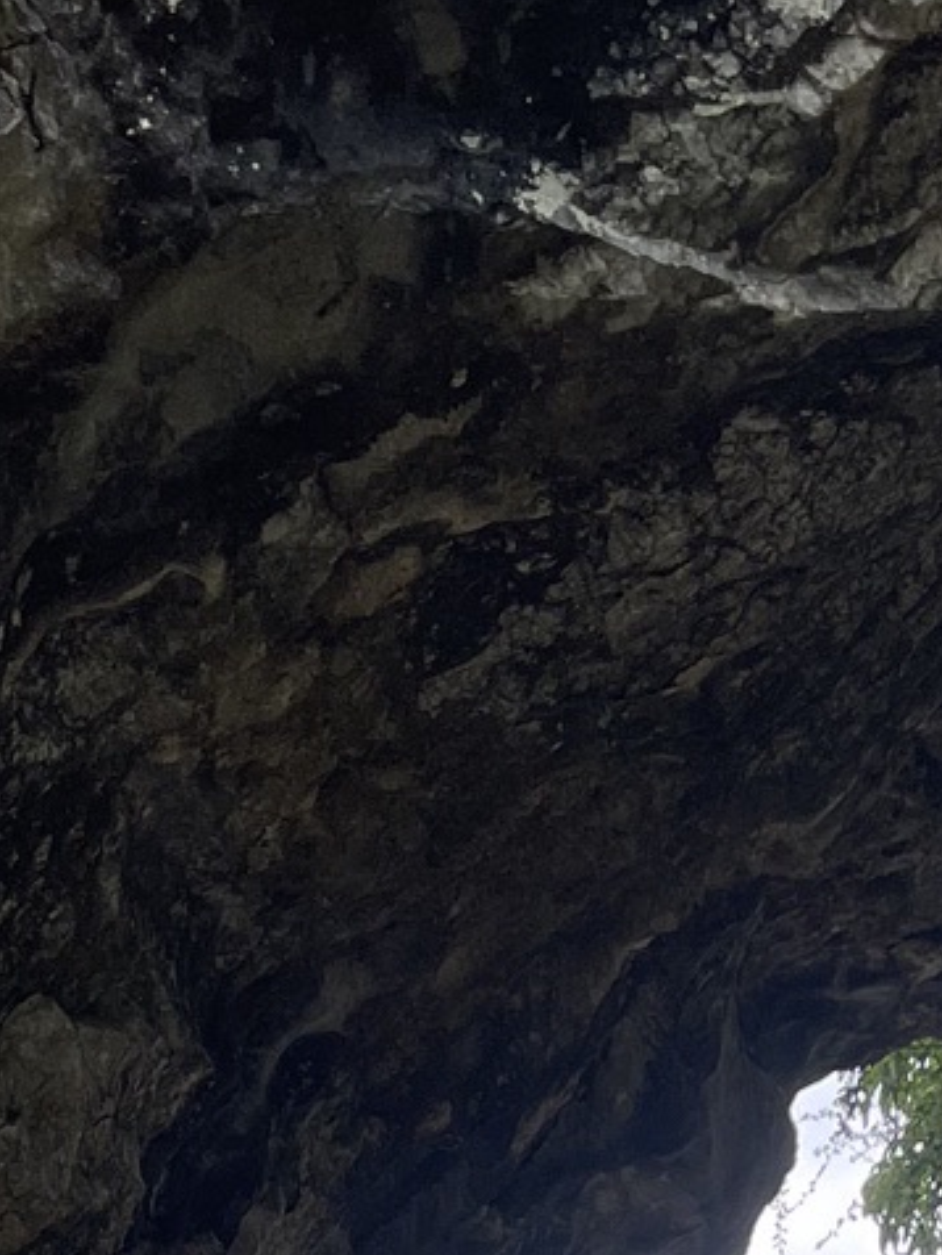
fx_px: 3953
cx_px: 768
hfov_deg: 13.5
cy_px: 2244
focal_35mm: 109
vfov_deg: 15.5
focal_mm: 5.1
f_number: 1.6
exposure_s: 1/1175
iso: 32
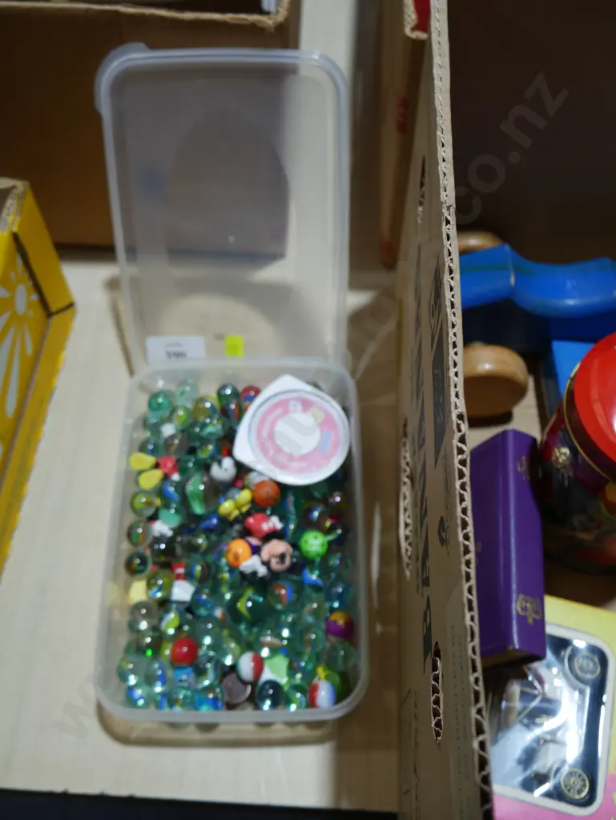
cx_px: 308
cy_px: 410
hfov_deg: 44.2
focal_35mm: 32
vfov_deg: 56.8
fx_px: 759
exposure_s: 1/80
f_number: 4
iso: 200
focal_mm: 16
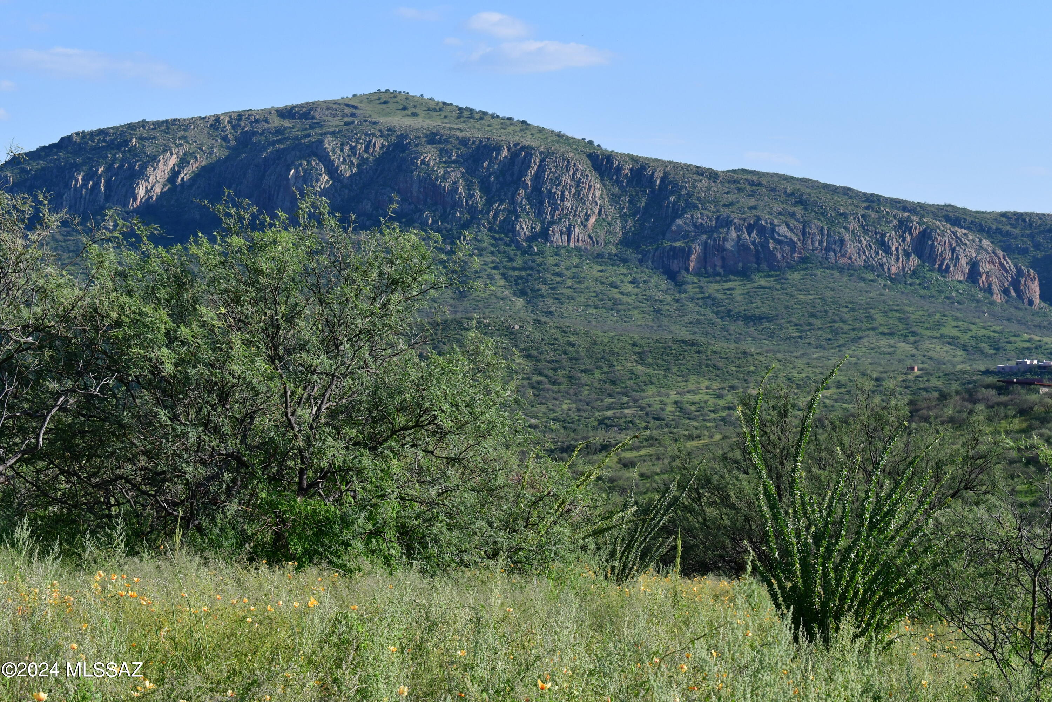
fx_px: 2396
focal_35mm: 82
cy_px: 351
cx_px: 526
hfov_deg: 24.8
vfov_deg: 16.7
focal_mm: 55
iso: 800
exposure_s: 1/800
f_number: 13
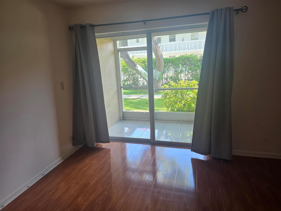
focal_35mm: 23
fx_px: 187
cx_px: 140
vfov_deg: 58.9
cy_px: 106
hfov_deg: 73.9
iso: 80
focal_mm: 6.25
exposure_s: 1/120
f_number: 1.7
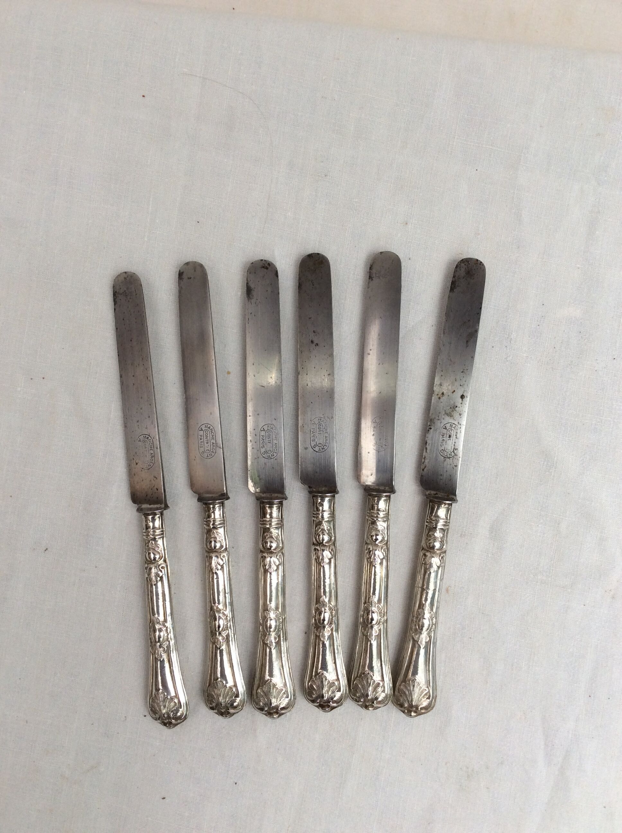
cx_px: 311
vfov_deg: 56.9
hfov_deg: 44.1
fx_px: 769
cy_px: 416
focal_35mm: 32
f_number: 2.4
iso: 32
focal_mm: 3.3
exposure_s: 1/50
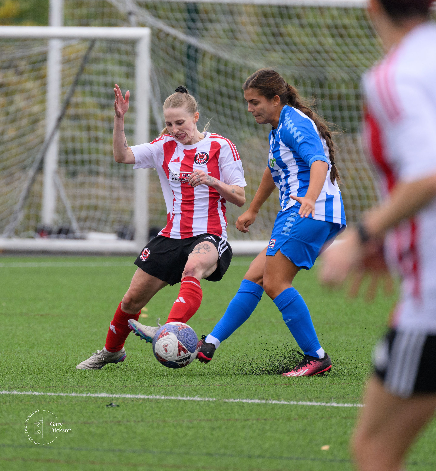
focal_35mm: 743
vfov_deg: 2.4
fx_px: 11013
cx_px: 180
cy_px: 214
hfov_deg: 2.3
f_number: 5.6
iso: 1100
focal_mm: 400
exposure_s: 1/1250
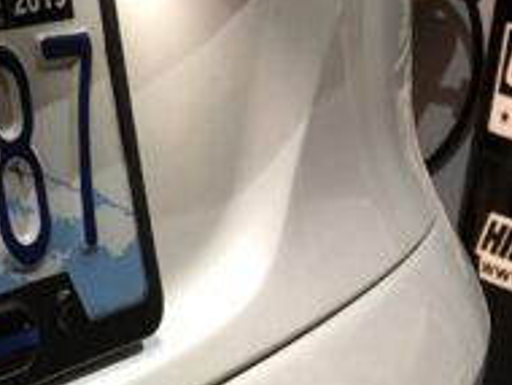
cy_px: 206
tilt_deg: -12.3
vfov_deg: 14.4
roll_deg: -3.7
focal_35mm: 103
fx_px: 1525
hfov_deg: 16.9
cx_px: -296
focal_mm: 3.99
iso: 50
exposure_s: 1/15
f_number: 1.8
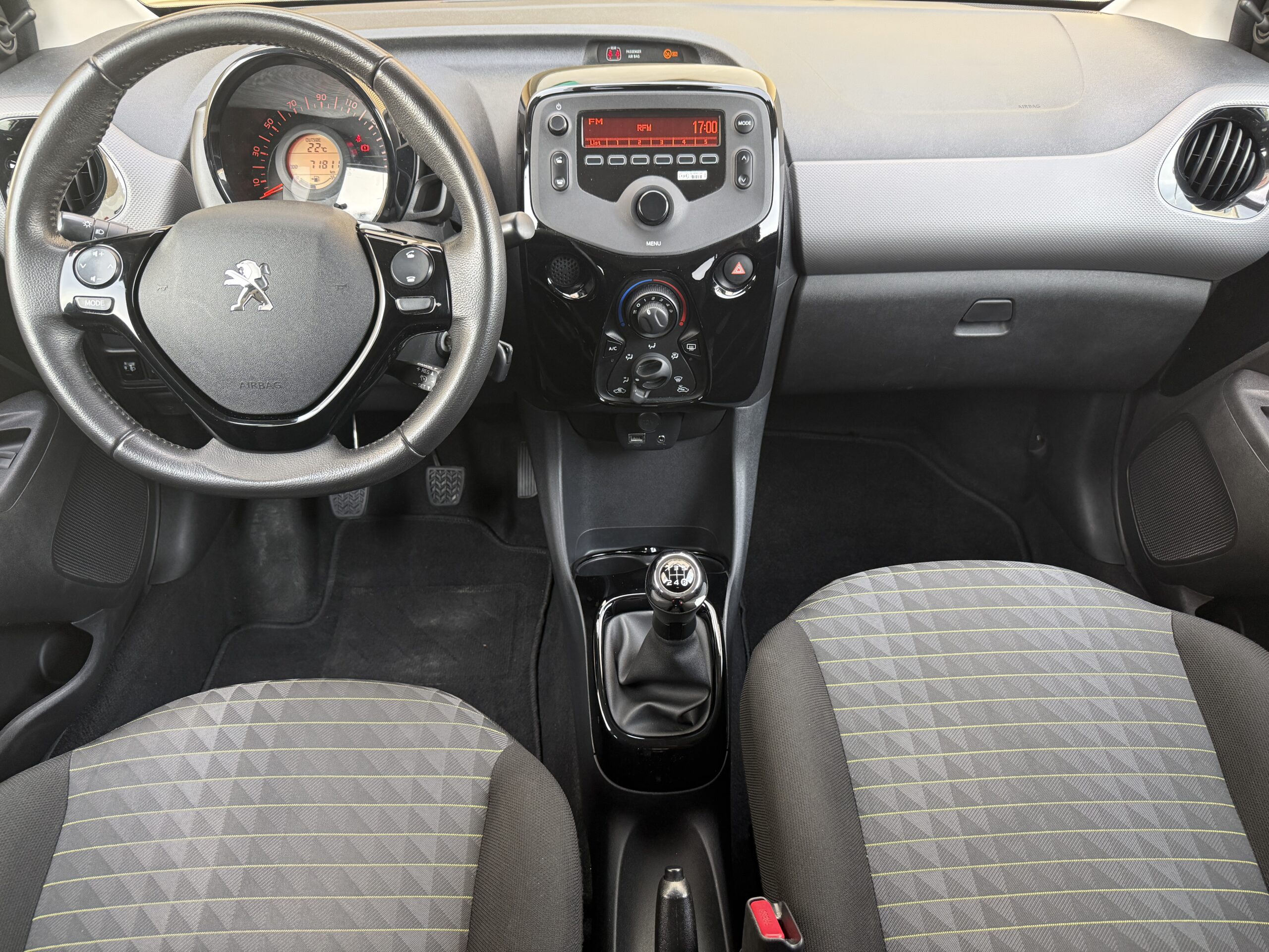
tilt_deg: -31.1
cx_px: 634
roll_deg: +0.8
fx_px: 880
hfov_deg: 71.6
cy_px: 476
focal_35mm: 24
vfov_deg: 56.8
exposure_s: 1/84
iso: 200
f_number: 1.78
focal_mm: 6.76
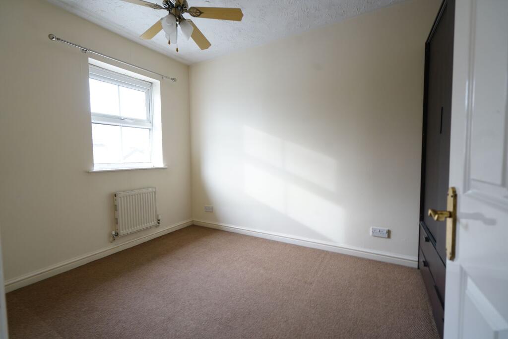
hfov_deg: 96.7
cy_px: 170
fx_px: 226
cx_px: 254
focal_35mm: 16
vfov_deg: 73.8
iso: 400
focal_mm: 16
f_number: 5
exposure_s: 1/20
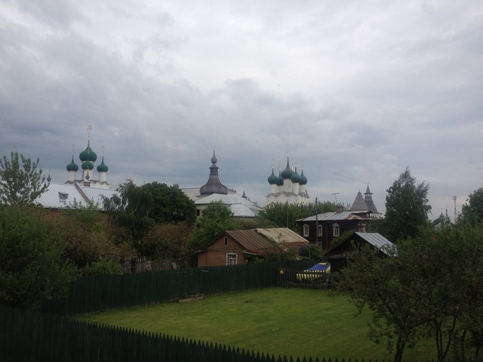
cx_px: 242
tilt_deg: +4.1
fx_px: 488
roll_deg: -1.9
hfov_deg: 52.6
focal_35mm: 35
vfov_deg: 40.7
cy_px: 181
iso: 50
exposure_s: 1/2632
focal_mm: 4.28
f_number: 2.4
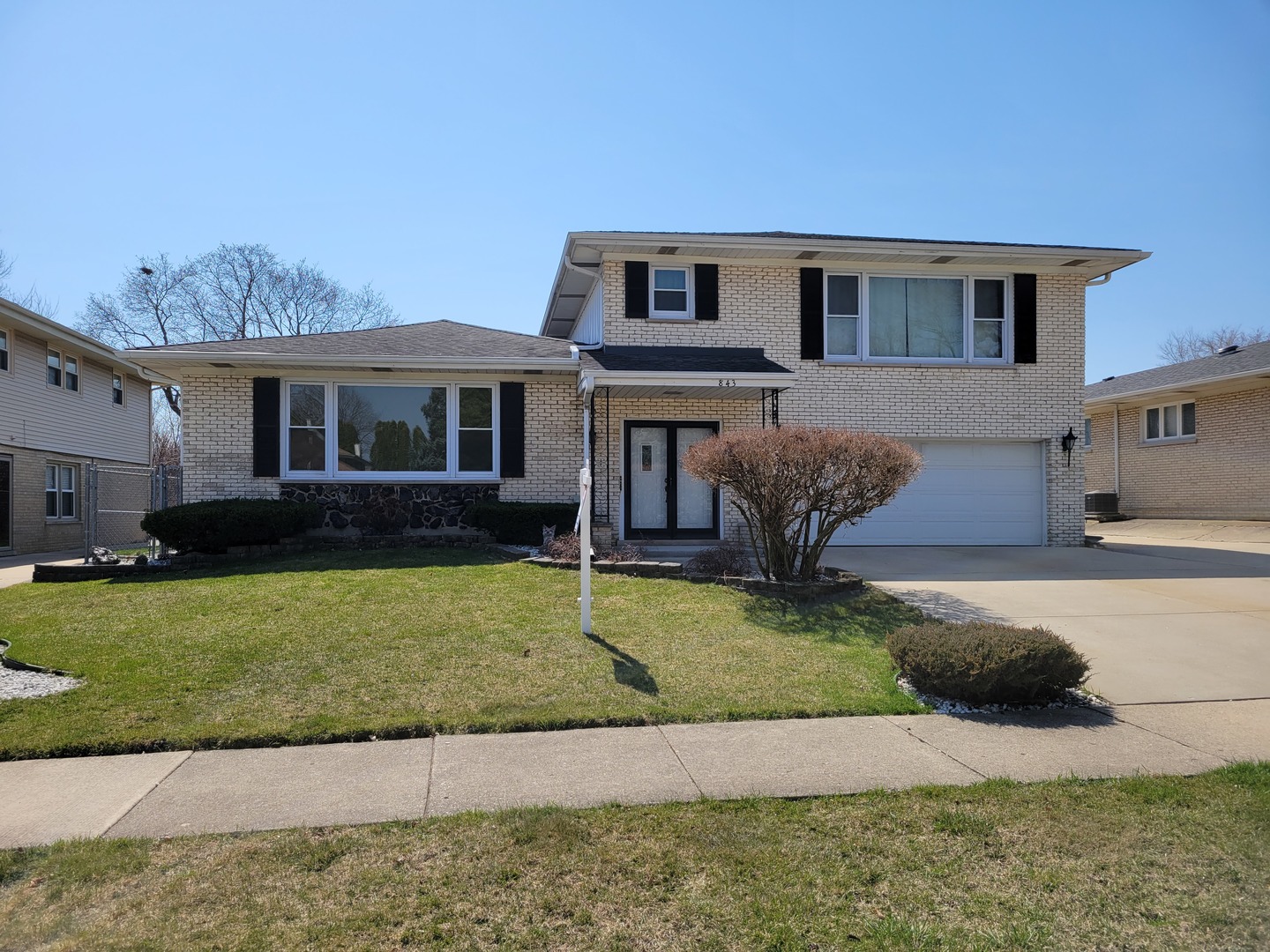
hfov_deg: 67.3
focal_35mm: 26
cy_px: 476
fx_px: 954
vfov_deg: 53.1
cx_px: 635
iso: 40
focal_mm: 5.4
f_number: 1.8
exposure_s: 1/3001
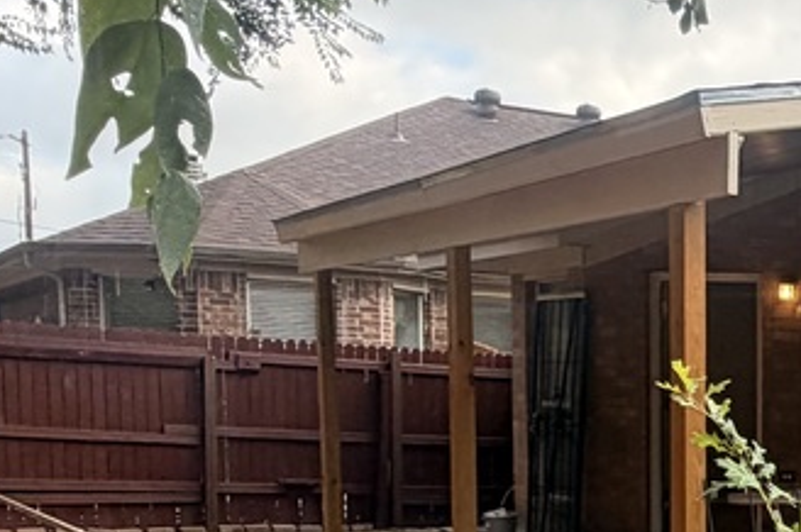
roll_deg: -1.0
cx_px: 1021
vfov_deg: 20.5
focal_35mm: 64
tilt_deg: -7.0
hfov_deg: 26.9
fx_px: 1423
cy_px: 539
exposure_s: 1/219
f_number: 2.2
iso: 50
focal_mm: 2.22
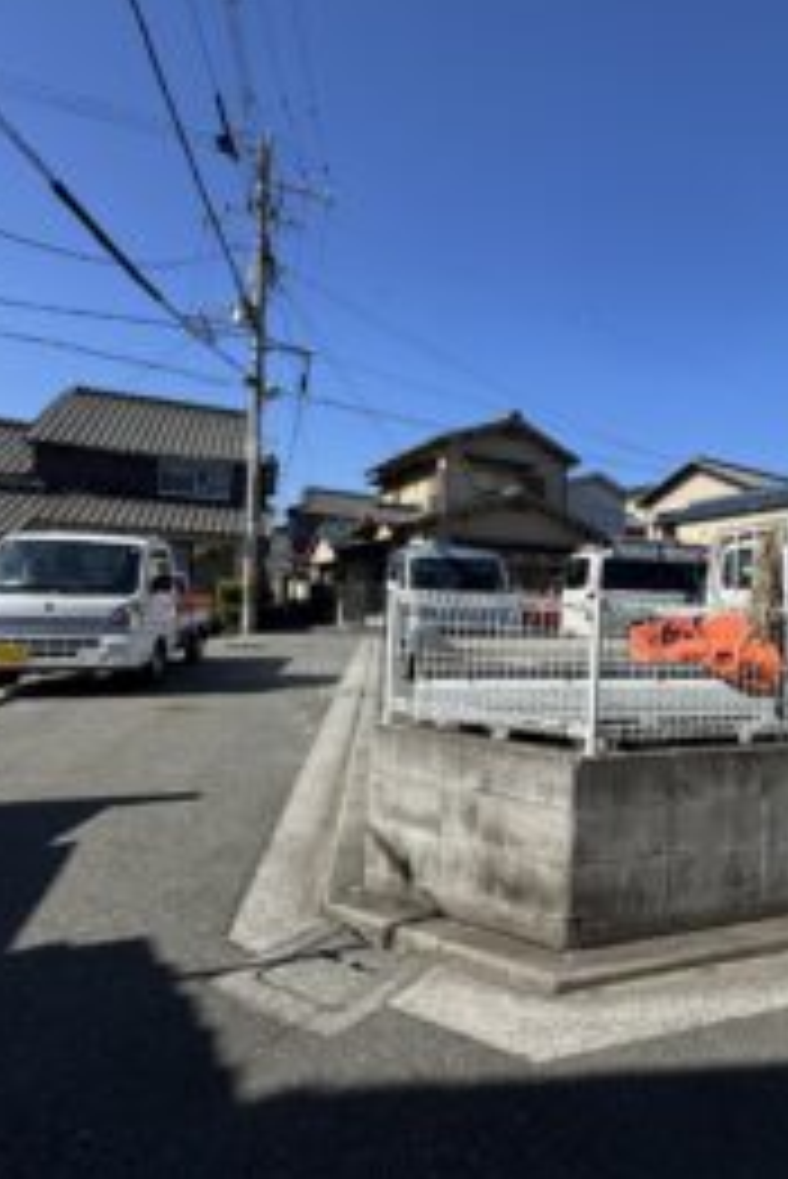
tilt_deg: +1.8
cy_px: 585
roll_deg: -2.5
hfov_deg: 57.2
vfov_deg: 83.9
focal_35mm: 20
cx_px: 635
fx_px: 656
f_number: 2.2
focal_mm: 2.22
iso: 50
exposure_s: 1/2494
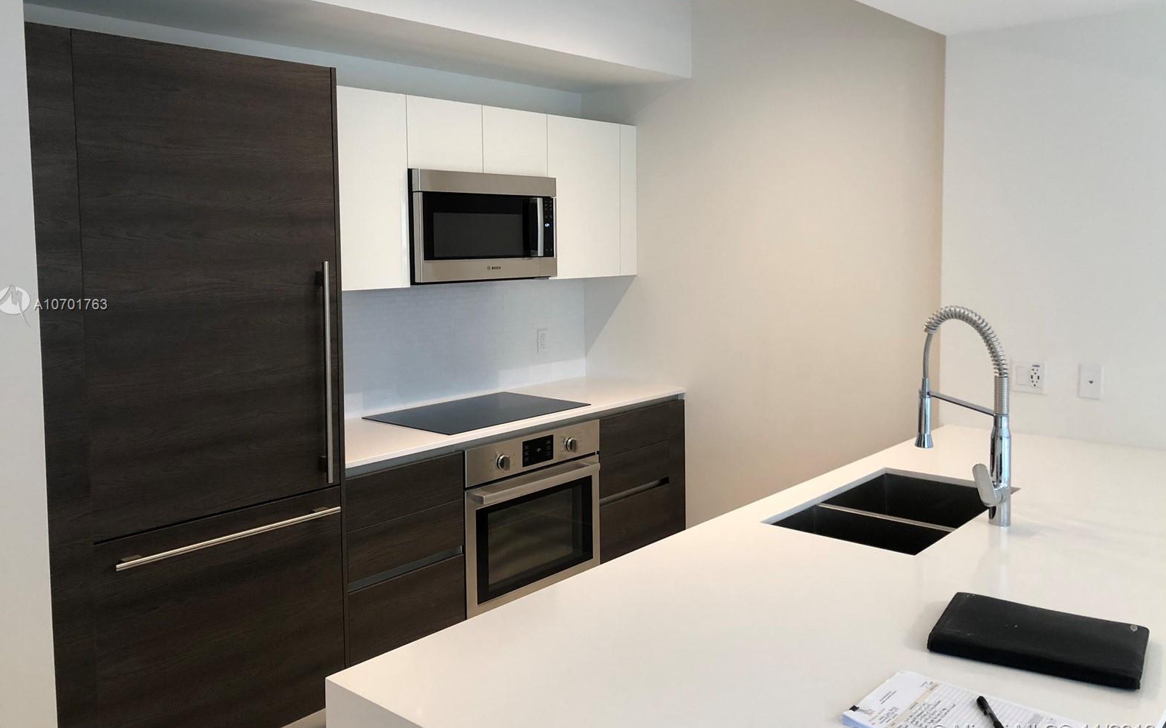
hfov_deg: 62.9
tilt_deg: -4.1
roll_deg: +0.6
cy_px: 305
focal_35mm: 30
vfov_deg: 41.7
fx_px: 953
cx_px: 580
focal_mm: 3.99
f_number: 1.8
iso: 40
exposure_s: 1/30
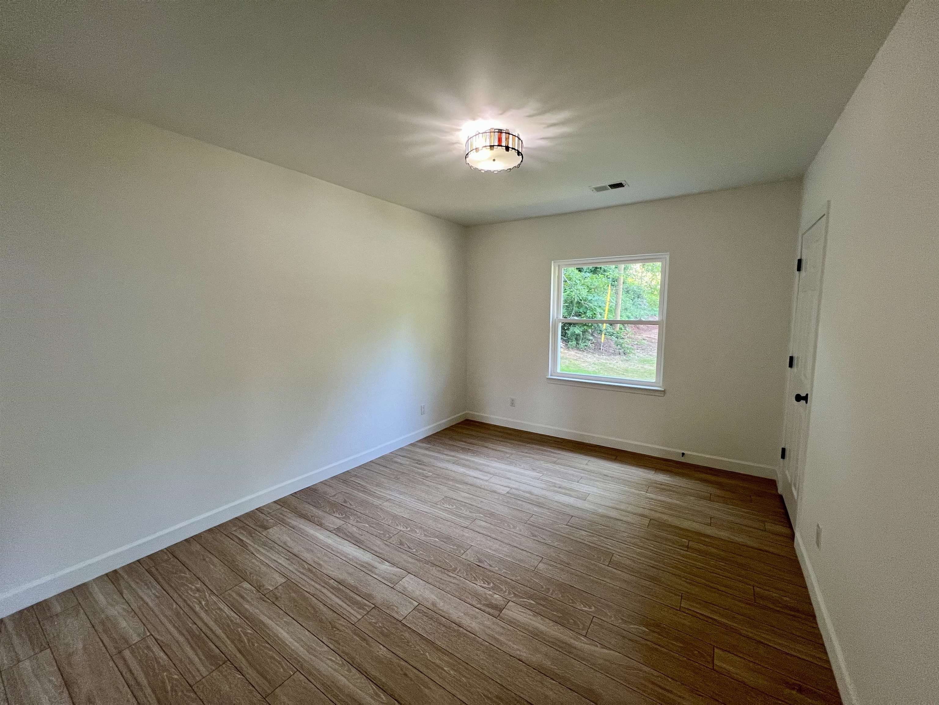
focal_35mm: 13
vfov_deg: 89.9
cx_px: 470
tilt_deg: -6.7
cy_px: 352
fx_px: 353
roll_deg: -0.1
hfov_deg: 106.2
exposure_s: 1/60
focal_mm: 1.57
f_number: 1.8
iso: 200
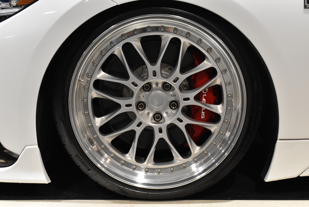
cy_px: 104
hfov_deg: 35.0
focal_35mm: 57
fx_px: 490
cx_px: 154
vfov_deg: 23.8
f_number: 8
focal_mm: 38
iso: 2800
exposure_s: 1/60
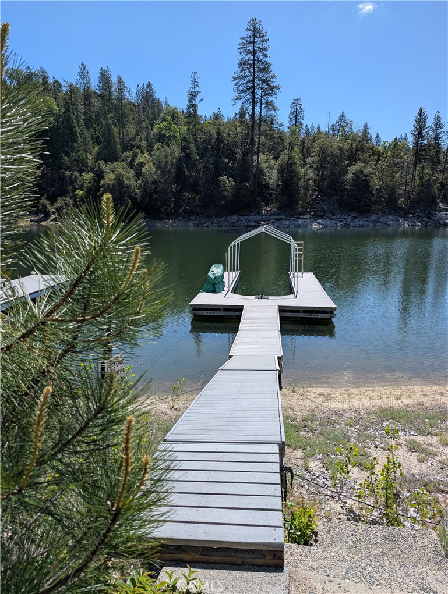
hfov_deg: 56.9
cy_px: 297
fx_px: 413
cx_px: 224
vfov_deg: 71.5
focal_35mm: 24
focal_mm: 6.9
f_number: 1.68
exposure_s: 1/1126
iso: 21
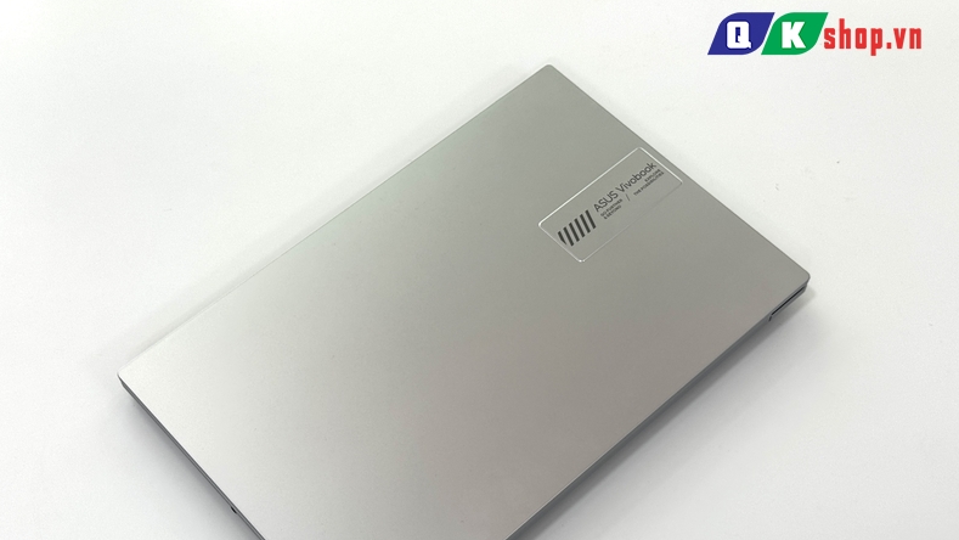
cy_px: 356
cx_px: 475
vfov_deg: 22.6
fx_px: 1348
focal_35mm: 53
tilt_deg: -62.1
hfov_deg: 39.2
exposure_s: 1/137
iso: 50
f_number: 1.78
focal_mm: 6.76
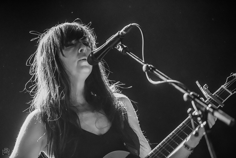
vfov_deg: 6.9
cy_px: 79
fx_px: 1312
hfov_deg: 10.3
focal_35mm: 200
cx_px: 118
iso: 4000
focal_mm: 200
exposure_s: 1/80
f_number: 2.8
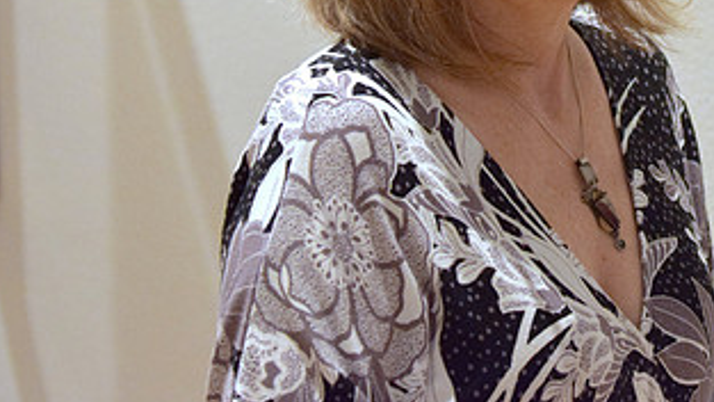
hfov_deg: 10.5
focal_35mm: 204
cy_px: -31
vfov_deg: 5.9
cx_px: 616
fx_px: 3862
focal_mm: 70
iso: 1600
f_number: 2.8
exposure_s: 1/160
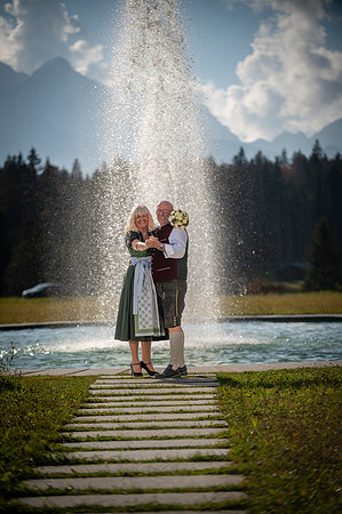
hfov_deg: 10.9
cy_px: 257
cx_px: 171
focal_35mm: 125
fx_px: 1785
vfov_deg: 16.4
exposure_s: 1/4000
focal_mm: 125
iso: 100
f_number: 2.8
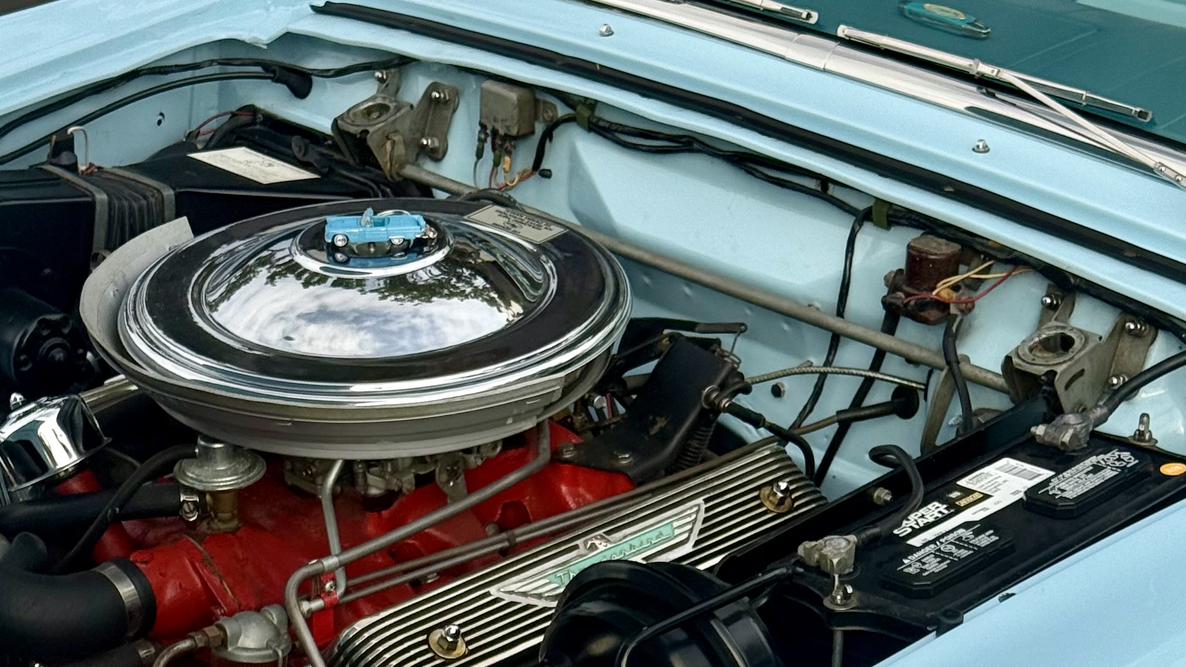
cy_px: 897
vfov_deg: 12.6
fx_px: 2925
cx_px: 617
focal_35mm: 93
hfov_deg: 22.9
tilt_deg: -36.9
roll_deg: -1.8
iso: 80
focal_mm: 6.76
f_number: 1.78
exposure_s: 1/1403
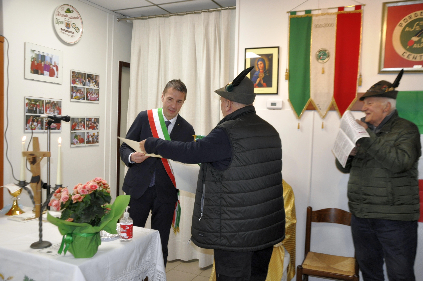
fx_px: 387
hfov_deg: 57.3
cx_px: 212
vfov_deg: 39.9
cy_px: 140
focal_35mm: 33
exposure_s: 1/60
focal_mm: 22
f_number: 3.8
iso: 800
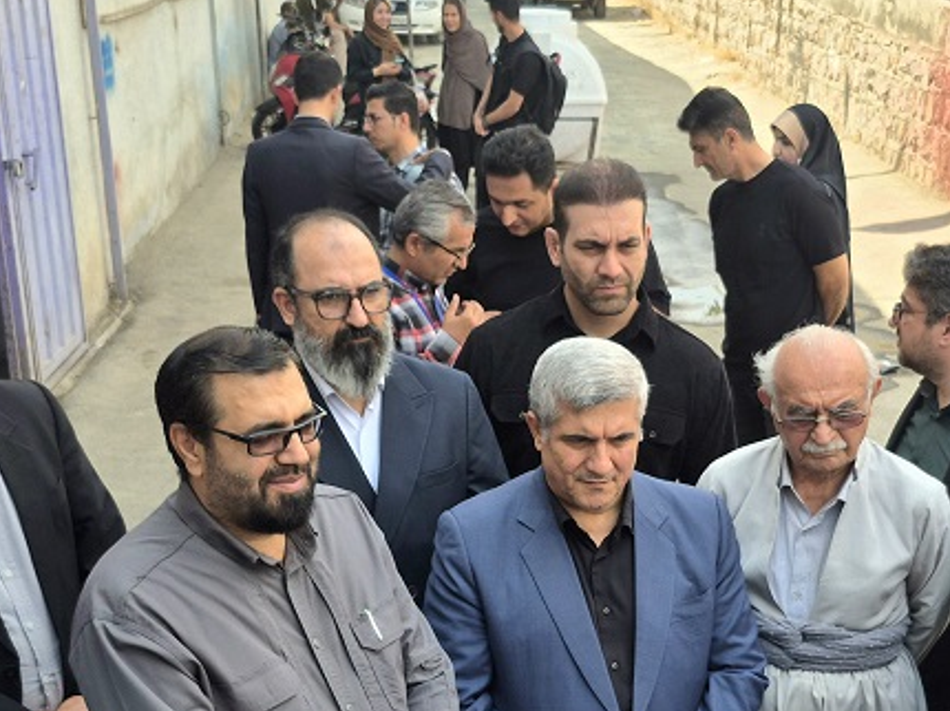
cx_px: 543
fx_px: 1454
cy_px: 496
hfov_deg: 36.1
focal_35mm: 53
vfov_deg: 27.3
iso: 25
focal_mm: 5.4
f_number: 1.8
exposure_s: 1/1111
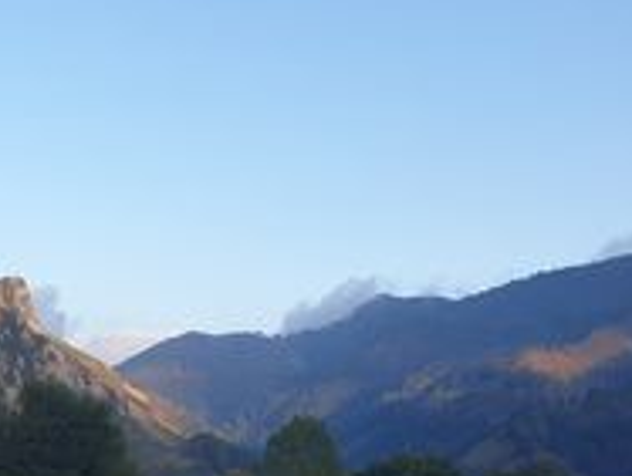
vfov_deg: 19.9
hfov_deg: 24.9
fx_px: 1299
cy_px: 523
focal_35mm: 71
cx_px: -112
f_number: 2.4
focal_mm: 4.3
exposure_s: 1/426
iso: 50
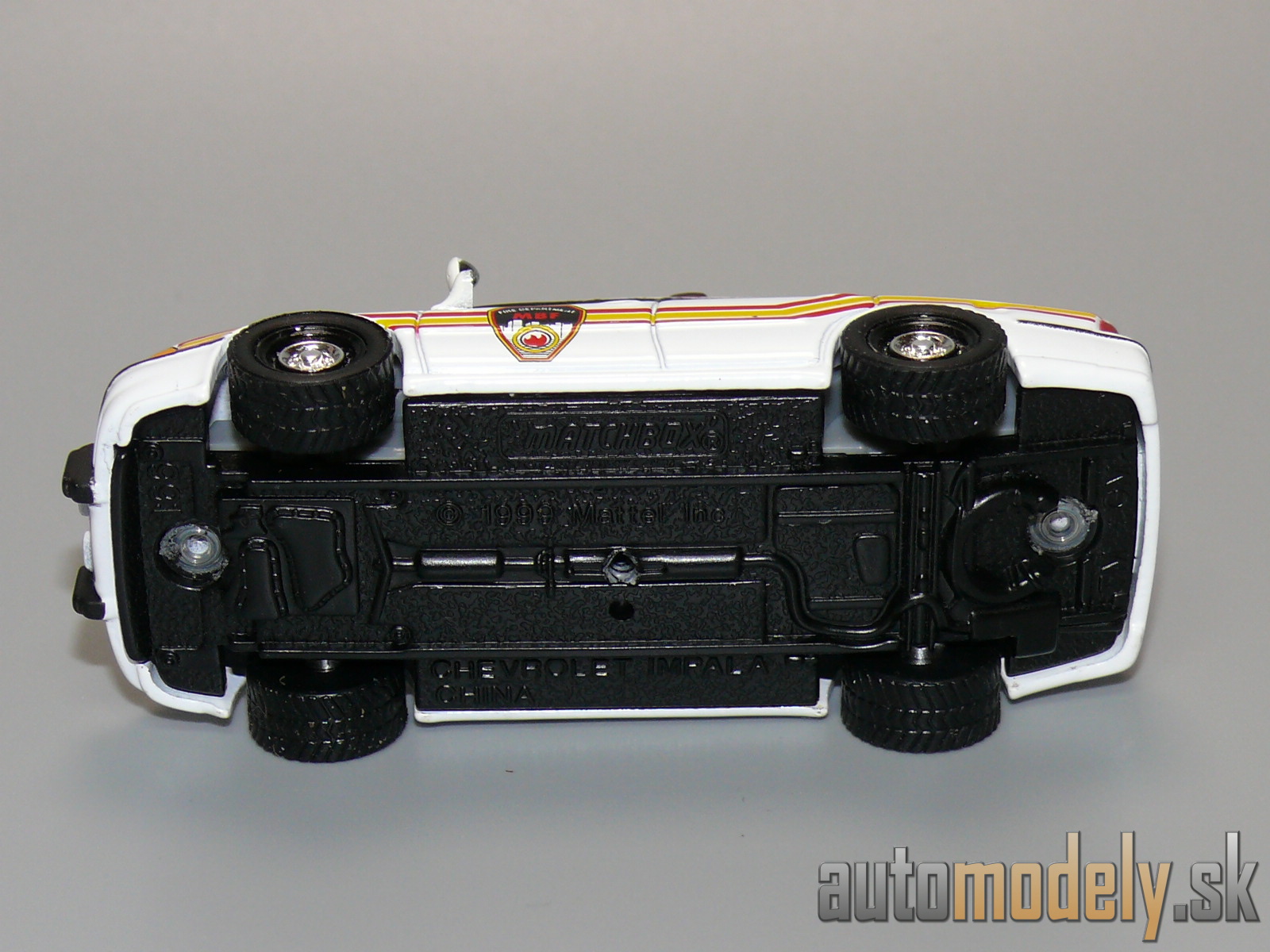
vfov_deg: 13.5
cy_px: 476
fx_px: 4036
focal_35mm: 110
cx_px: 635
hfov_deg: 17.9
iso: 100
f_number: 4
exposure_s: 1/30
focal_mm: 14
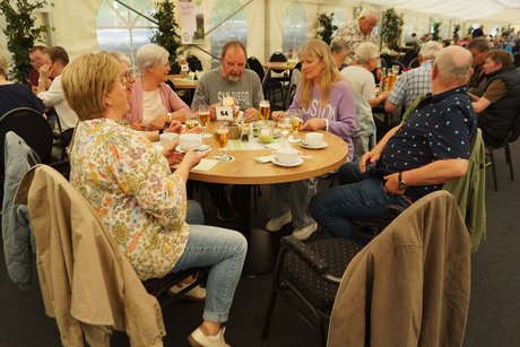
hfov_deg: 67.4
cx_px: 260
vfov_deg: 48.0
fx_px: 390
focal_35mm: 27
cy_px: 174
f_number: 5
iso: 100
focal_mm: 18
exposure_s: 1/100
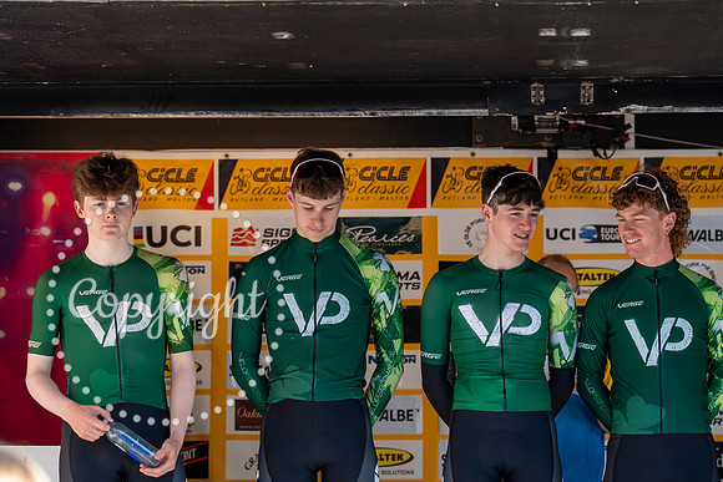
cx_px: 362
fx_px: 3837
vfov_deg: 7.2
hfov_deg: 10.8
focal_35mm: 191
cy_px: 241
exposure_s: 1/1000
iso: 1250
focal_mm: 191
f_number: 6.3
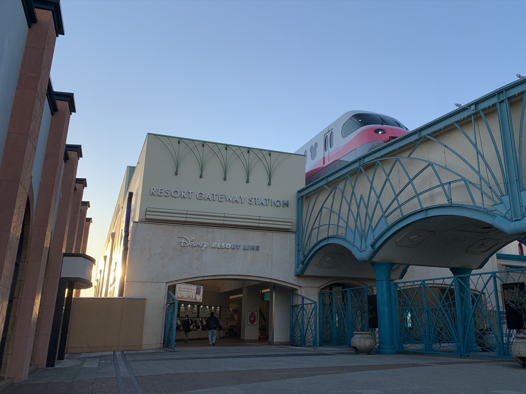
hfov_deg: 67.3
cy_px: 197
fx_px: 395
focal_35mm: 26
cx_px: 263
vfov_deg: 53.1
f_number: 1.8
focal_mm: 4.25
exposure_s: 1/919
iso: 25
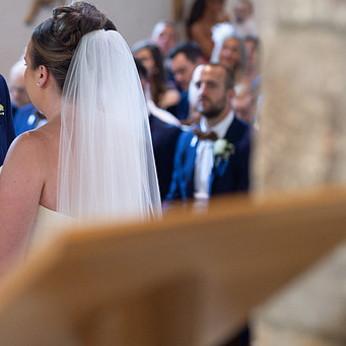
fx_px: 1979
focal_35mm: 175
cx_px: -23
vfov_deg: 10.0
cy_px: 128
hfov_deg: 9.9
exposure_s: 1/160
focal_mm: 85
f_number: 2.5
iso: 1250
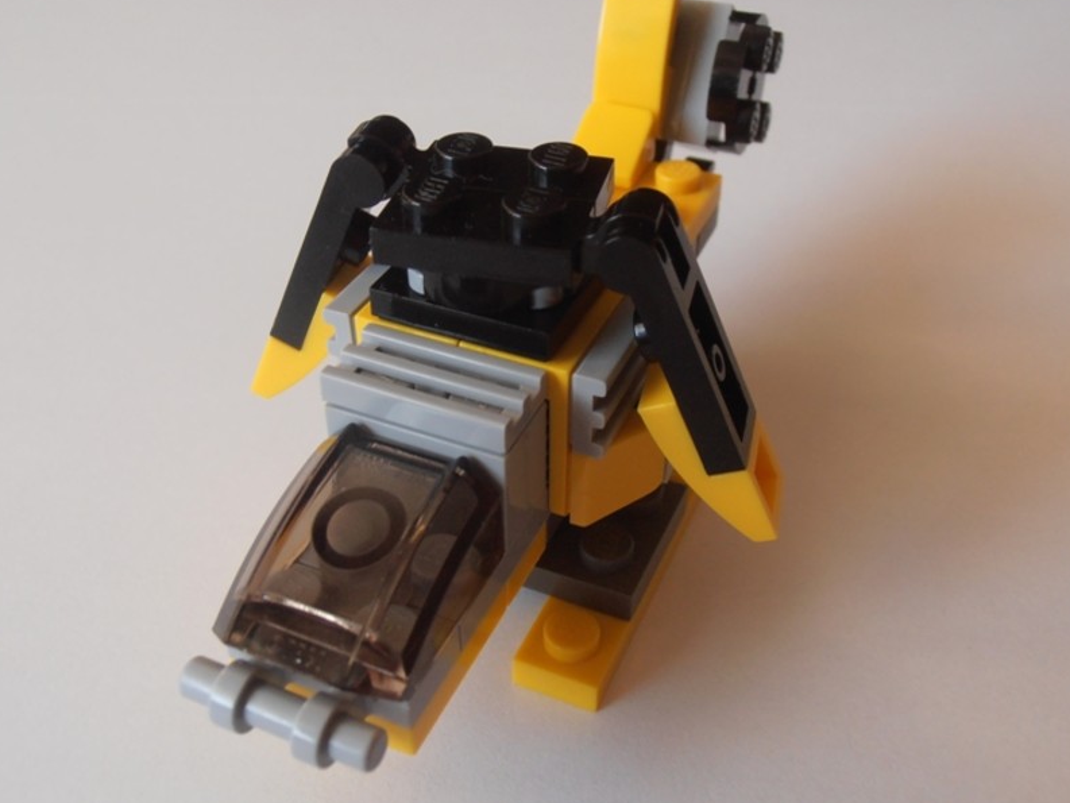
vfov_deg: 34.4
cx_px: 524
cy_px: 392
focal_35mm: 42
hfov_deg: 44.8
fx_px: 1298
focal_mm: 6.61
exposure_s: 1/15
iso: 125
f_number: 3.9
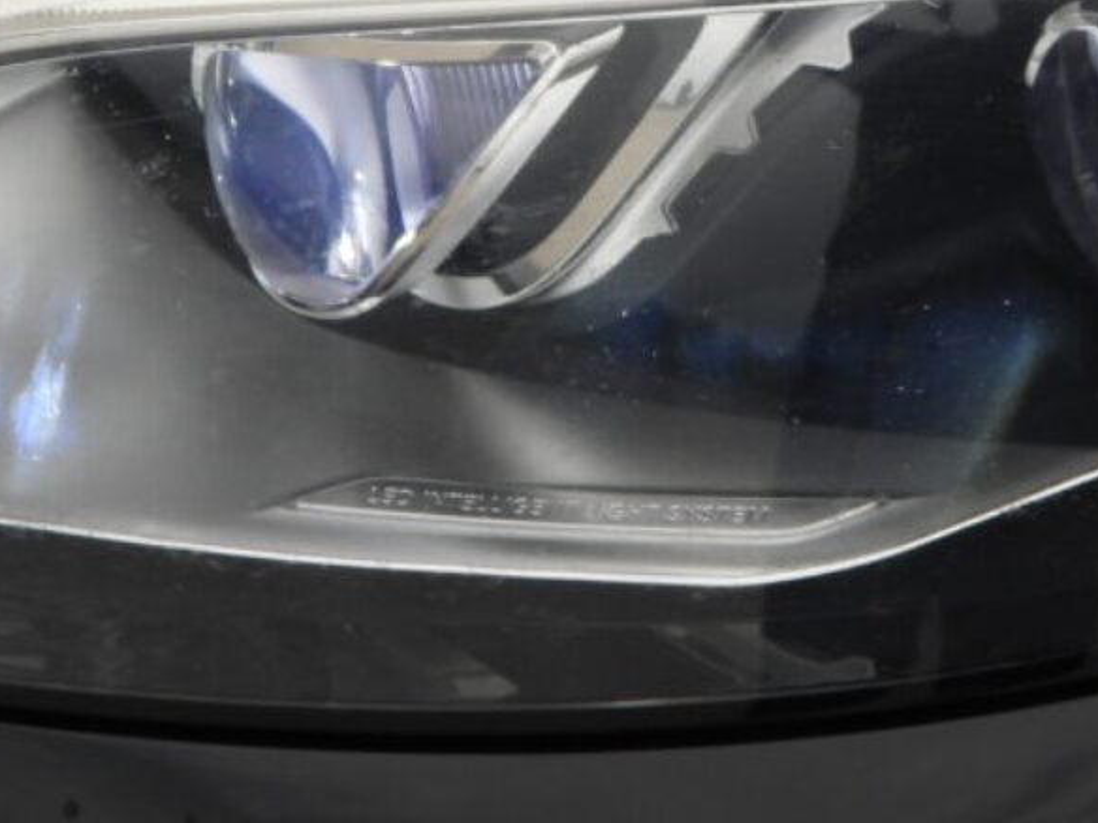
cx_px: 824
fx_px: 6090
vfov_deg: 7.7
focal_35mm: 192
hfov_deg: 10.3
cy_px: -17
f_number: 3.5
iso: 100
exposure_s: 1/640
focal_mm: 12.6
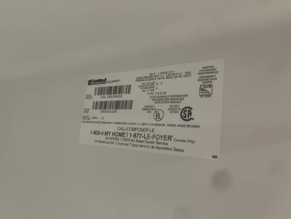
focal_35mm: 26
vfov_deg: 53.1
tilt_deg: +8.6
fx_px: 219
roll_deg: -5.1
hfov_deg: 67.3
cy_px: 110
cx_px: 146
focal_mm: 5.1
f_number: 1.6
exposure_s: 1/40
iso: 400
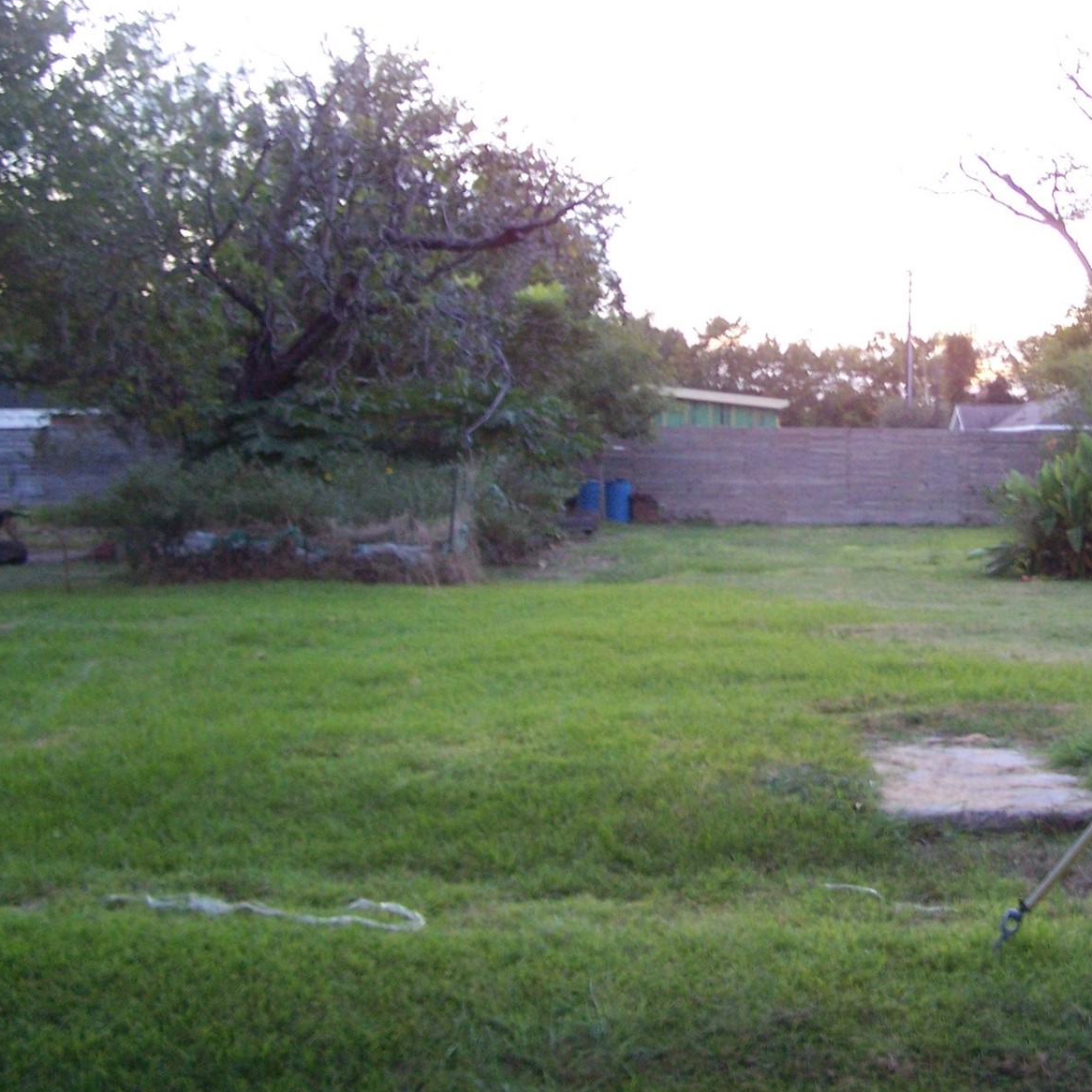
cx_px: 872
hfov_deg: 28.5
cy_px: 409
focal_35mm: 59
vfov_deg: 29.0
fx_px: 2106
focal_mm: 6.3
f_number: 2.8
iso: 160
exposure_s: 1/10
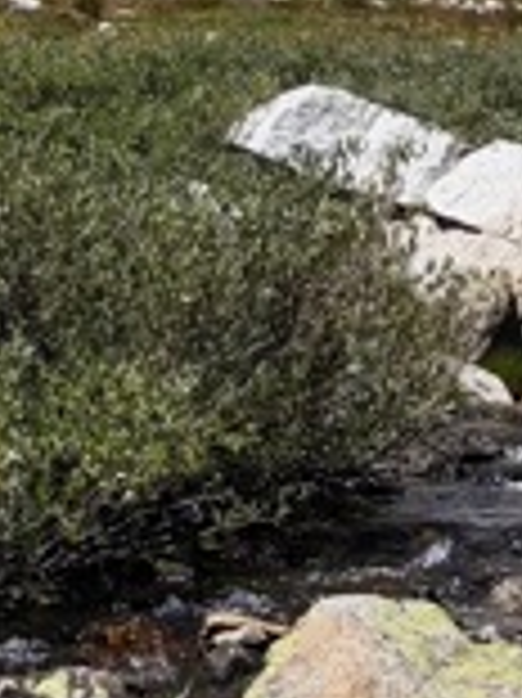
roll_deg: -1.5
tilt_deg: +5.5
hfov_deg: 7.4
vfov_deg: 9.8
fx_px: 3987
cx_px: 684
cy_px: -158
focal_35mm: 198
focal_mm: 6.76
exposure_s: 1/3891
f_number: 1.78
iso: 64
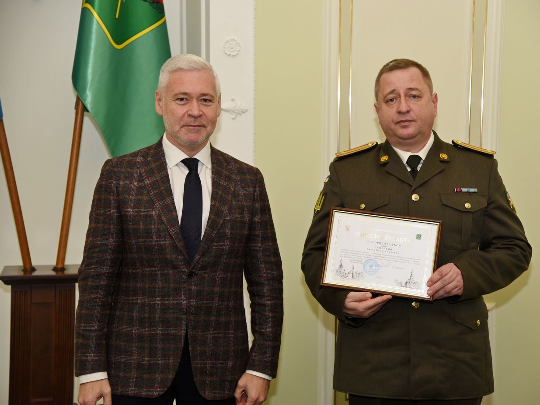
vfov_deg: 20.4
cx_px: 304
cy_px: 204
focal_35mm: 72
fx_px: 1123
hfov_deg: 27.0
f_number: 4
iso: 800
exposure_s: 1/200
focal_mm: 66
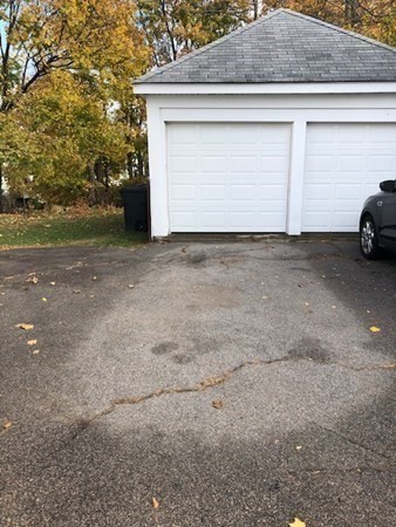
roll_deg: -0.4
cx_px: 198
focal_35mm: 28
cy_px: 264
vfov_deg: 63.4
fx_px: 427
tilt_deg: -14.5
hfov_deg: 49.8
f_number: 1.8
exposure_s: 1/615
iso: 20
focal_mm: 3.99
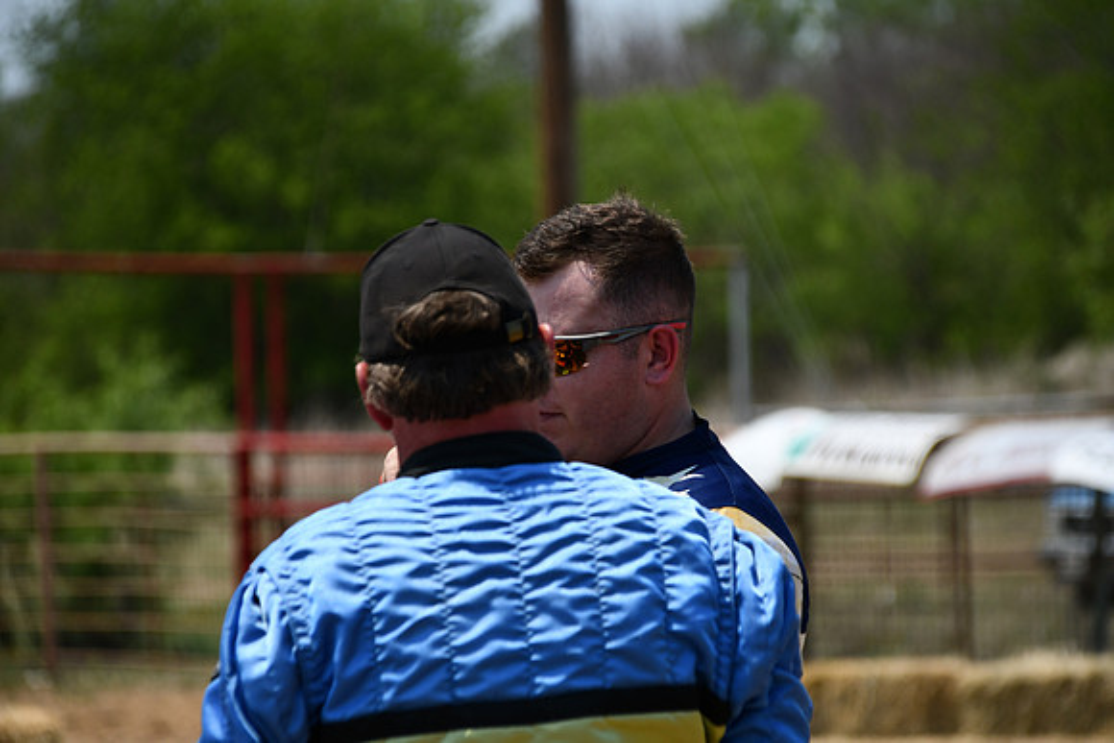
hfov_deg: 6.2
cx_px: 557
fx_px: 10214
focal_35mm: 330
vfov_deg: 4.2
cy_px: 372
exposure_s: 1/1250
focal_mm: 220
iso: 200
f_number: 6.3
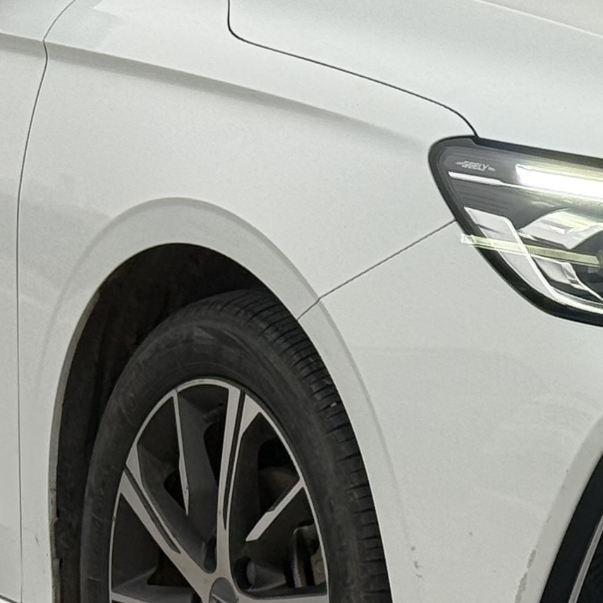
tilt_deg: -4.2
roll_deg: +0.9
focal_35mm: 200
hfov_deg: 8.7
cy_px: 260
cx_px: 589
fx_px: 3942
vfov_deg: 8.7
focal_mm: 6.76
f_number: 1.78
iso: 80
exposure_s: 1/527
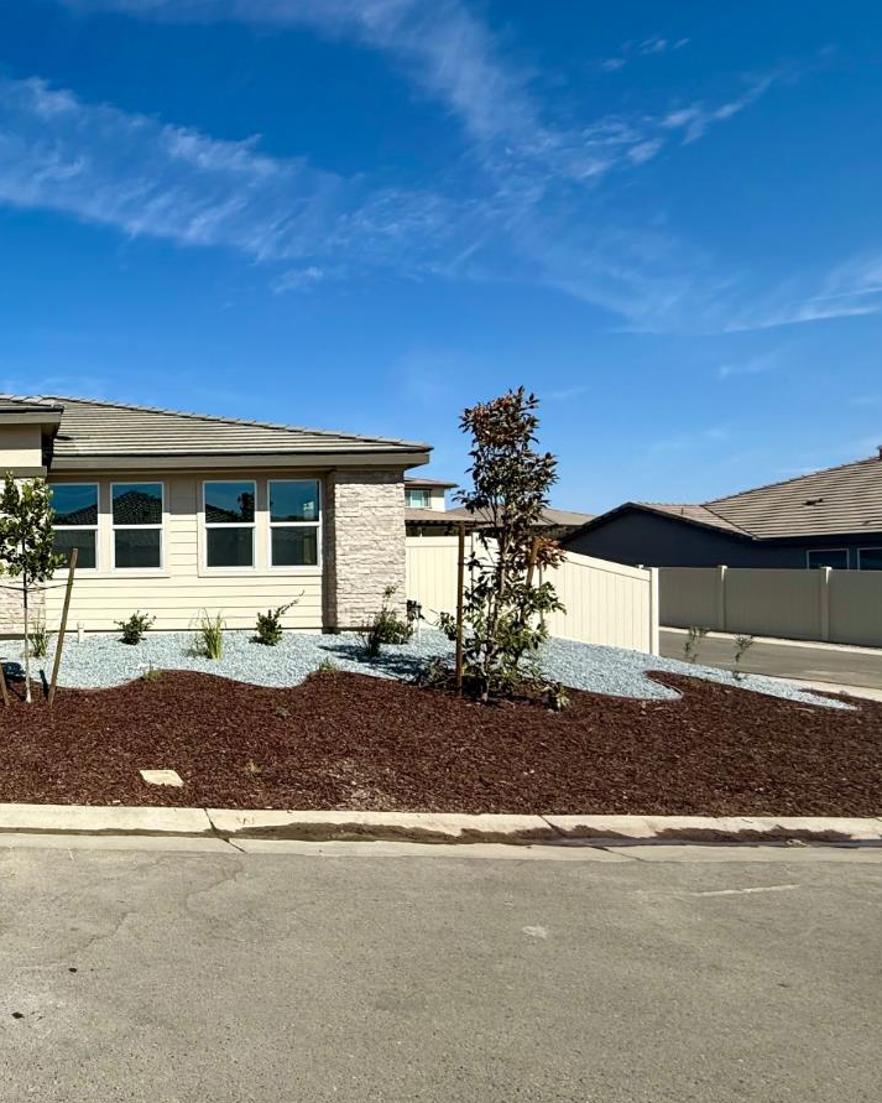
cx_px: -4
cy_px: 576
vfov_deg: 72.6
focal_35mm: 23
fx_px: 750
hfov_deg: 49.4
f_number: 2.2
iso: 50
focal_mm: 2.22
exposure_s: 1/3663
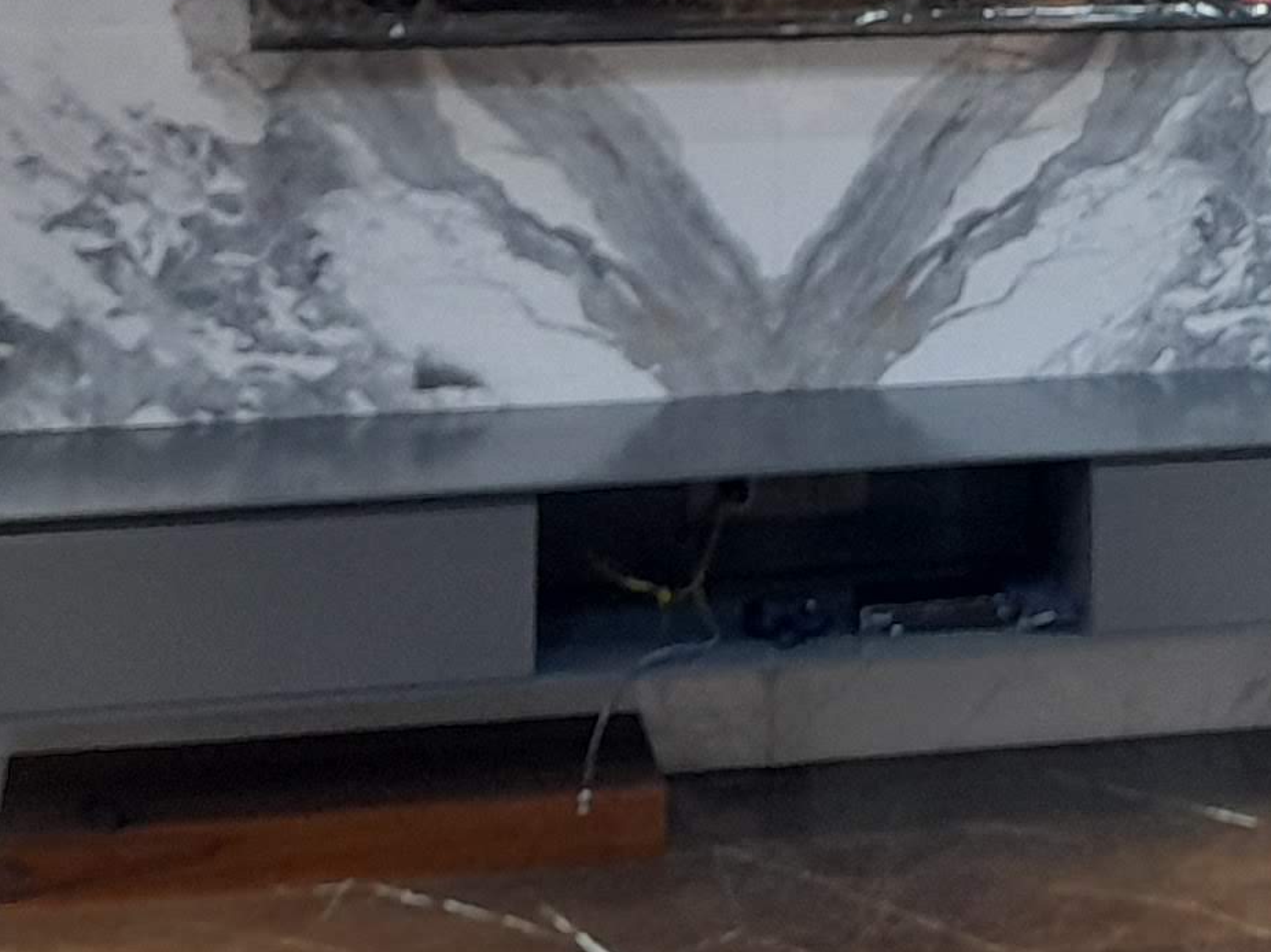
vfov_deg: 13.1
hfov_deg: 17.6
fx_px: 3964
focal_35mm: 108
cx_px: 1422
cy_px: -357
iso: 250
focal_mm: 4.6
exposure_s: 1/33
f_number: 2
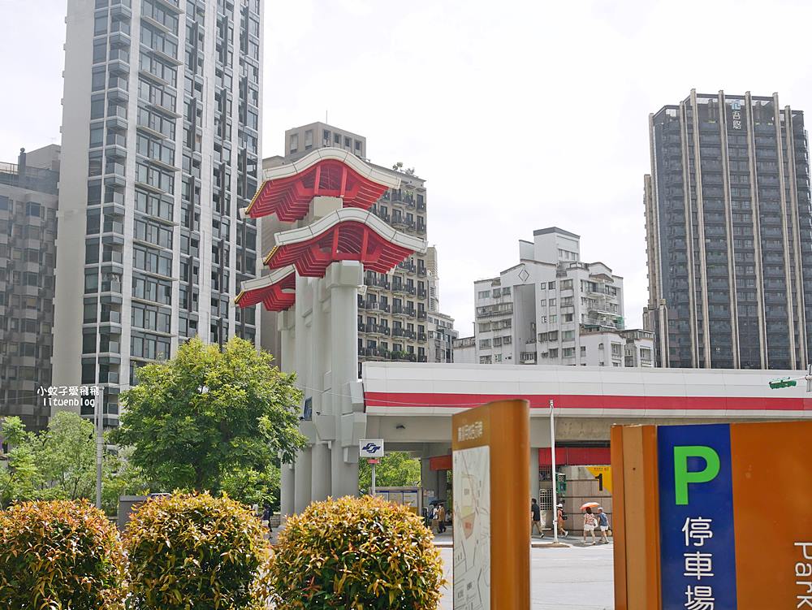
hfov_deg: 38.2
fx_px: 1173
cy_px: 305
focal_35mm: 50
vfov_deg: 29.1
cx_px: 406
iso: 200
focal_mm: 25
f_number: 4
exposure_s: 1/1600
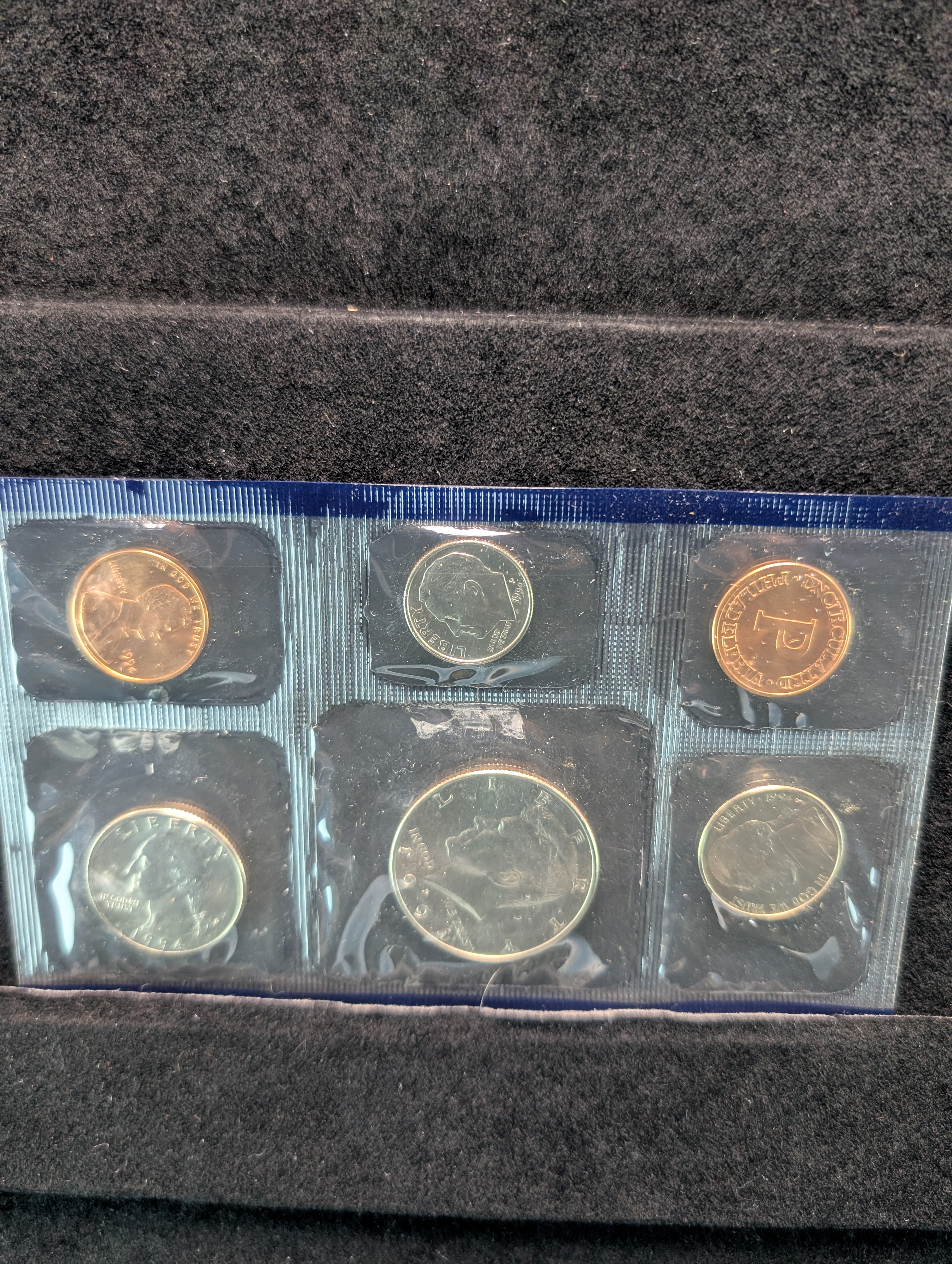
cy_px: 632
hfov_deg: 56.9
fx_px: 878
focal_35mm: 24
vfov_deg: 71.5
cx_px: 476
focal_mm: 6.9
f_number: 1.68
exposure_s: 1/56.2
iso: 743
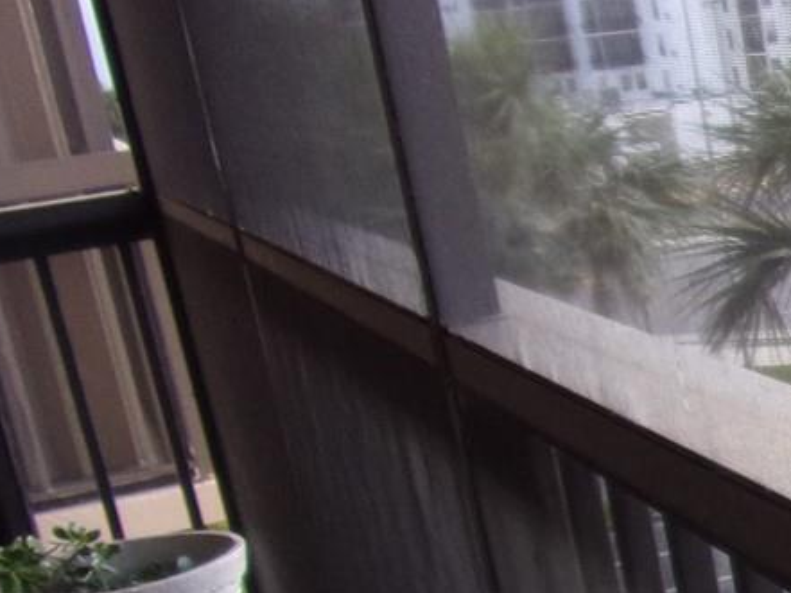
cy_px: 557
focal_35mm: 87
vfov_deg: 16.7
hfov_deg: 19.3
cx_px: 1234
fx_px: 1989
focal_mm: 4.3
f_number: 3.3
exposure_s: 1/140
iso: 80
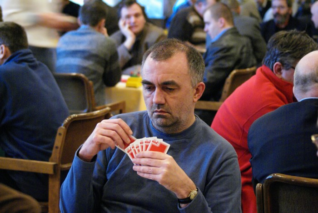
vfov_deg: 12.2
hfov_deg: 18.2
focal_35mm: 112
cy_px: 106
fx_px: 995
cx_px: 159
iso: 1600
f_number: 4.5
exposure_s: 1/8
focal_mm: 75
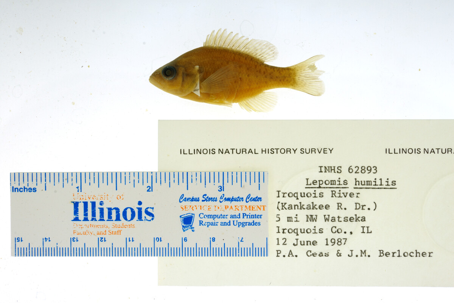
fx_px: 757
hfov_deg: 33.4
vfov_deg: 22.6
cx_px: 227
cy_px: 152
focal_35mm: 60
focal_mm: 60
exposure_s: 1/160
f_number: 10
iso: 100
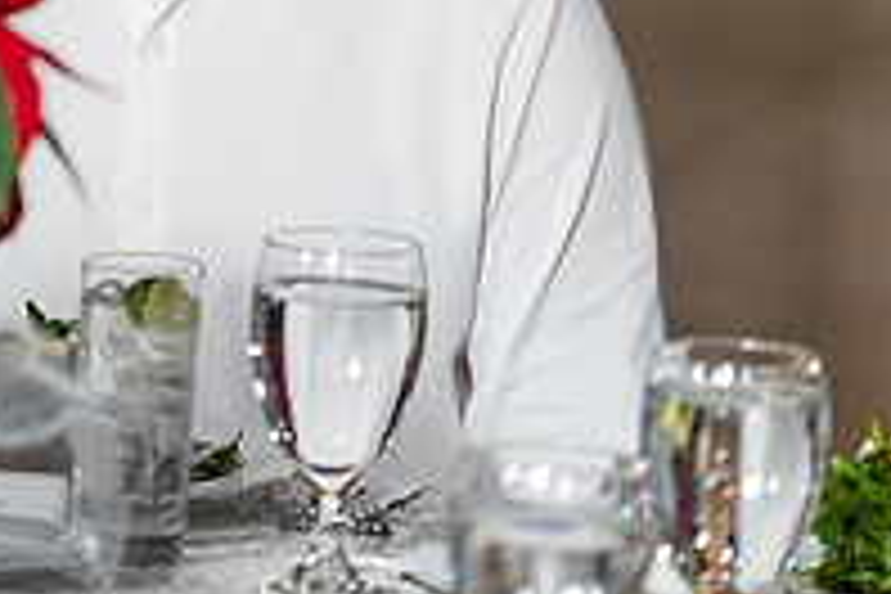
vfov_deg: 3.5
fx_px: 9627
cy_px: -250
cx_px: -234
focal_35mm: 389
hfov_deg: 5.3
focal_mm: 133
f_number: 2.8
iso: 2500
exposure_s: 1/250
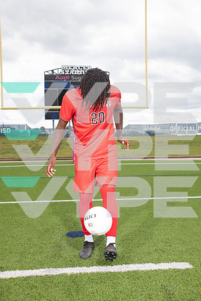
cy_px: 150
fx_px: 285
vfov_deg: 55.8
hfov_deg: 38.9
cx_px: 100
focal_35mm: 34
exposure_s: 1/400
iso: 125
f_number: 7.1
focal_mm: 34
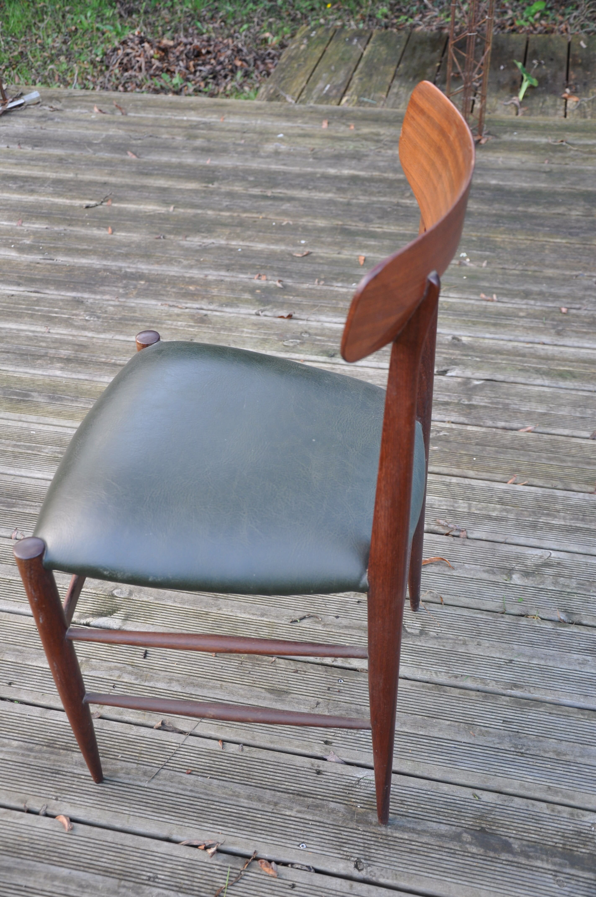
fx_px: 934
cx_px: 298
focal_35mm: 38
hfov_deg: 35.4
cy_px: 448
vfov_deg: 51.3
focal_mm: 25
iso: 250
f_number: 4
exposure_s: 1/30
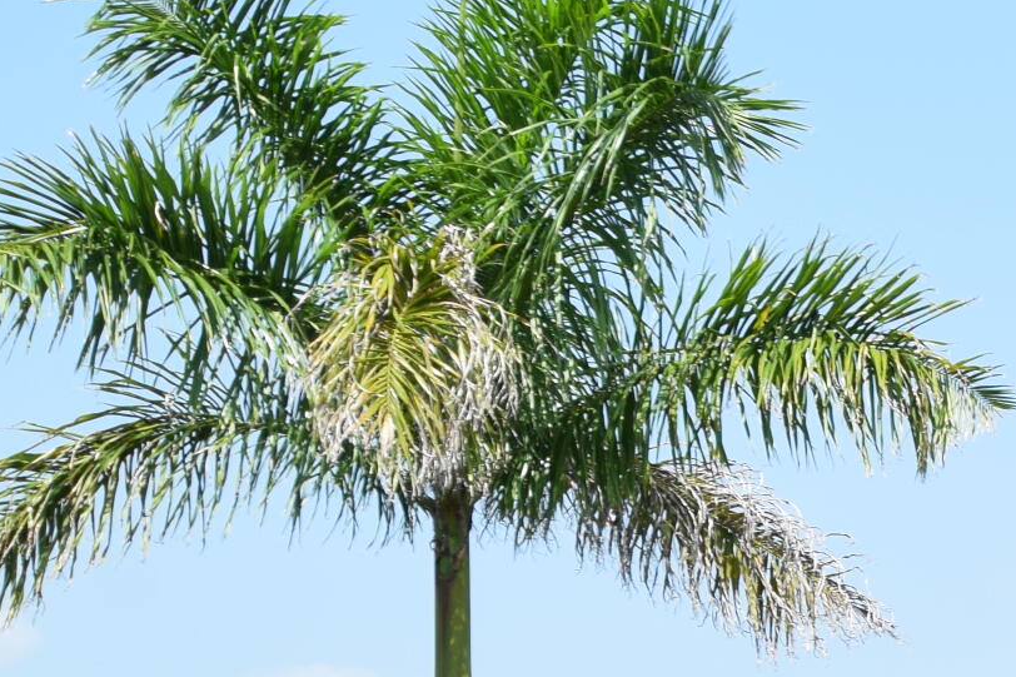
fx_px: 3753
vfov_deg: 10.2
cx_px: 1750
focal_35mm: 133
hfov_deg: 13.9
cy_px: 748
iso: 200
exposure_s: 1/320
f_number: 9
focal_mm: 24
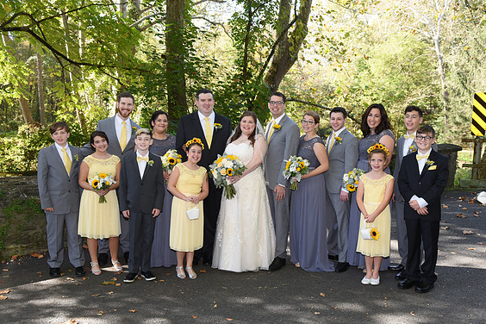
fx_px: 486
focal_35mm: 36
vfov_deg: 36.9
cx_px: 240
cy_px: 162
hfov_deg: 53.1
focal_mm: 35
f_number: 5.6
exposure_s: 1/200
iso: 640
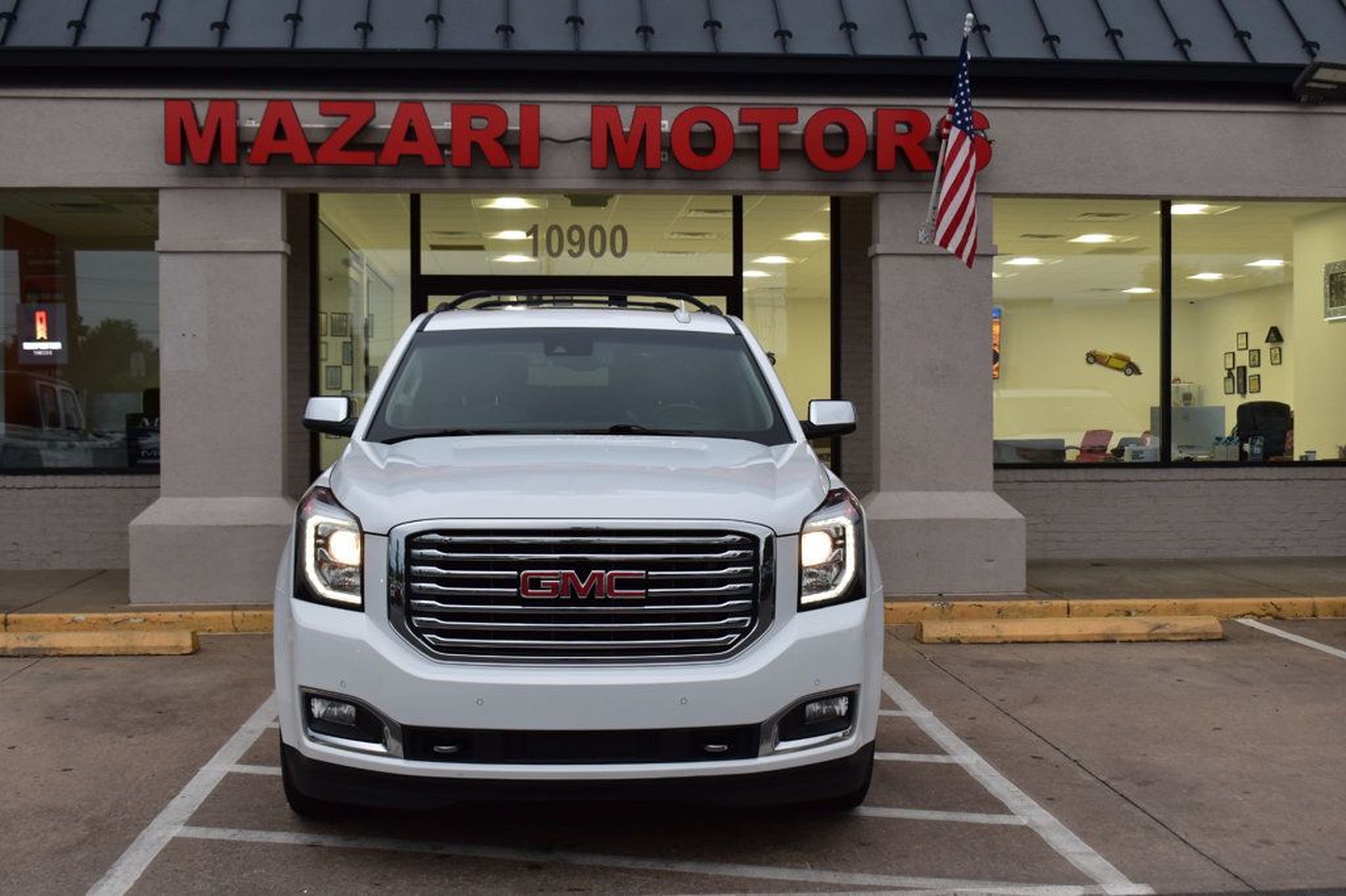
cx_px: 673
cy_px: 448
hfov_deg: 45.0
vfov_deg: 30.8
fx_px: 1626
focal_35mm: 44
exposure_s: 1/40
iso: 400
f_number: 7.1
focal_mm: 29
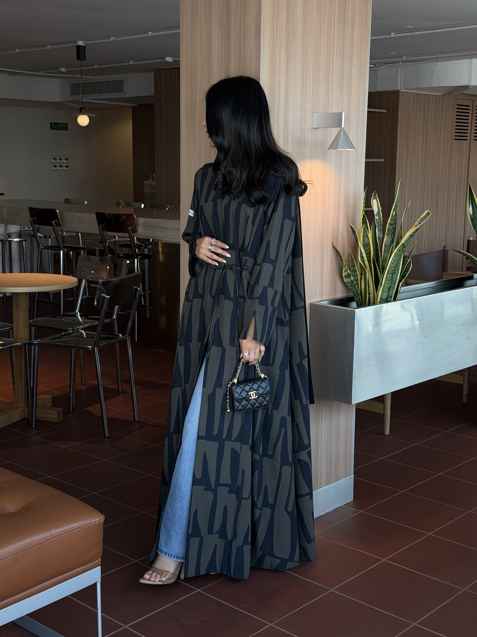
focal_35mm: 48
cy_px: 318
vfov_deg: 39.7
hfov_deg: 30.3
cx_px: 238
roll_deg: -0.5
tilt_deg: -9.6
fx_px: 882
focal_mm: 6.76
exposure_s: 1/225
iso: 50
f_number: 1.78
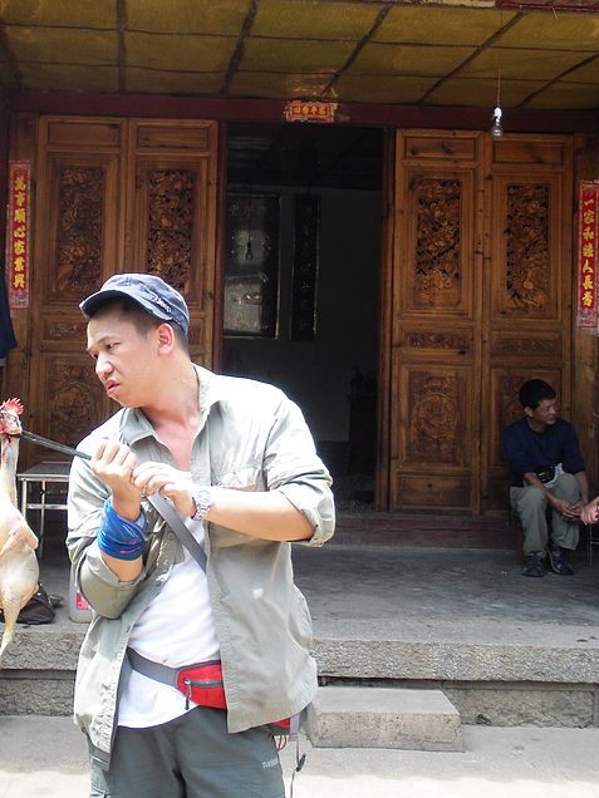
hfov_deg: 25.0
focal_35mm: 58
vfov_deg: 32.9
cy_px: 250
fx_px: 1338
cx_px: 181
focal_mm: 6.3
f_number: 3.5
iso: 64
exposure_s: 1/62.6
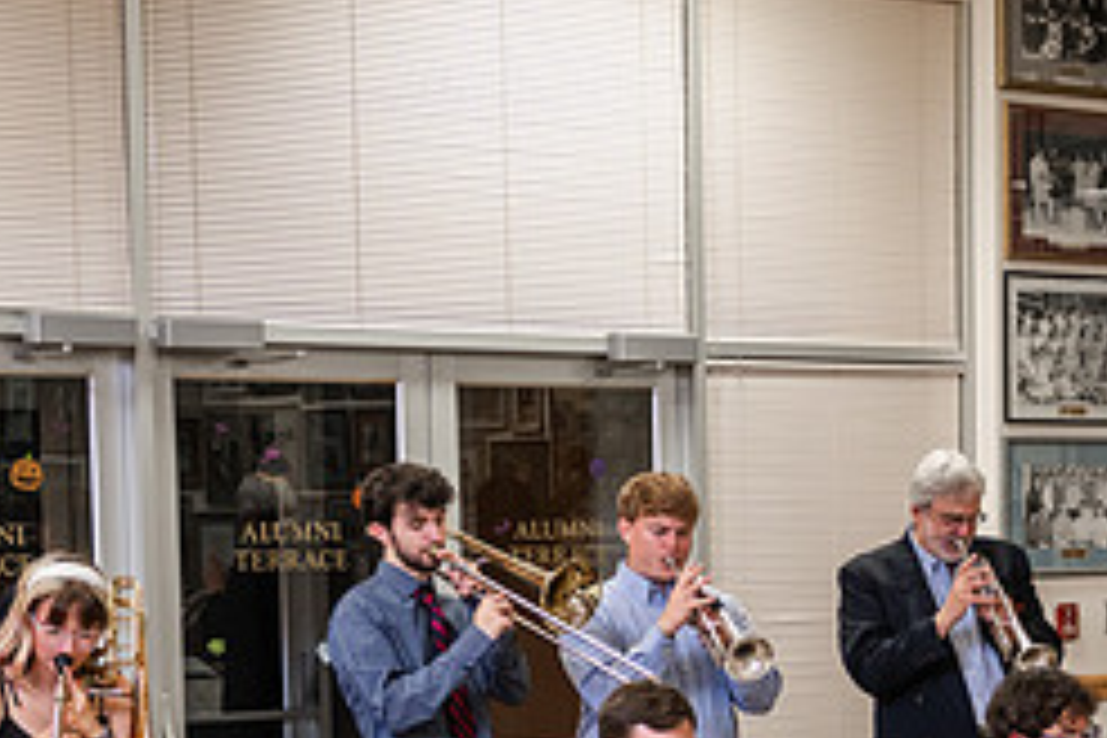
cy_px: 790
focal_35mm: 106
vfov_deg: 12.7
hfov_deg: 18.9
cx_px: 1053
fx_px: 3259
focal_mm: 45
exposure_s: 1/160
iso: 1250
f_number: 3.2
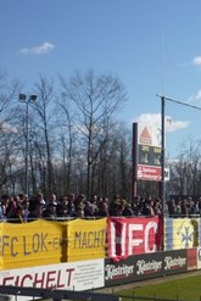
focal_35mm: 74
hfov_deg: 17.9
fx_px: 619
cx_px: 216
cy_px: 201
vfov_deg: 27.2
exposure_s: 1/250
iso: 80
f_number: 8
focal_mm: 5.5
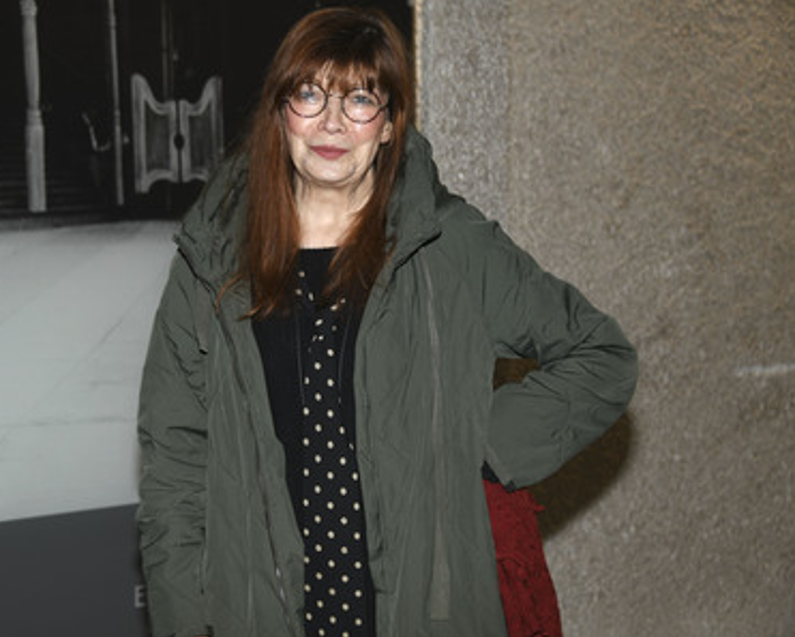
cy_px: 320
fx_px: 2095
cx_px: 314
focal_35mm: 89
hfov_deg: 21.5
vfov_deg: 17.3
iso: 500
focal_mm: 78
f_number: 6.3
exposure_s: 1/160
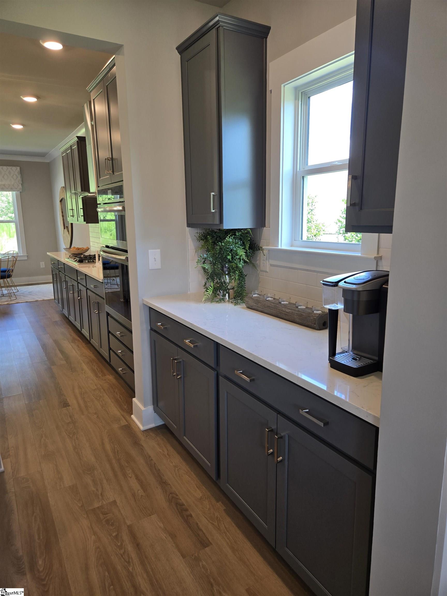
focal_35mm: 23
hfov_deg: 58.9
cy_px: 298
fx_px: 396
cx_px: 224
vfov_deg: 73.9
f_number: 1.8
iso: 64
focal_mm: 5.4
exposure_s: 1/120
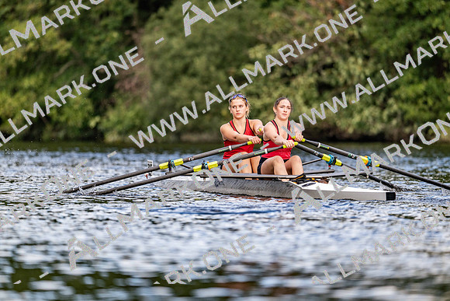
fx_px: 5004
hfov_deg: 5.1
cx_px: 225
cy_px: 150
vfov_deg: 3.4
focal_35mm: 400
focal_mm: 400
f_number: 4.5
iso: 640
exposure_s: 1/2000
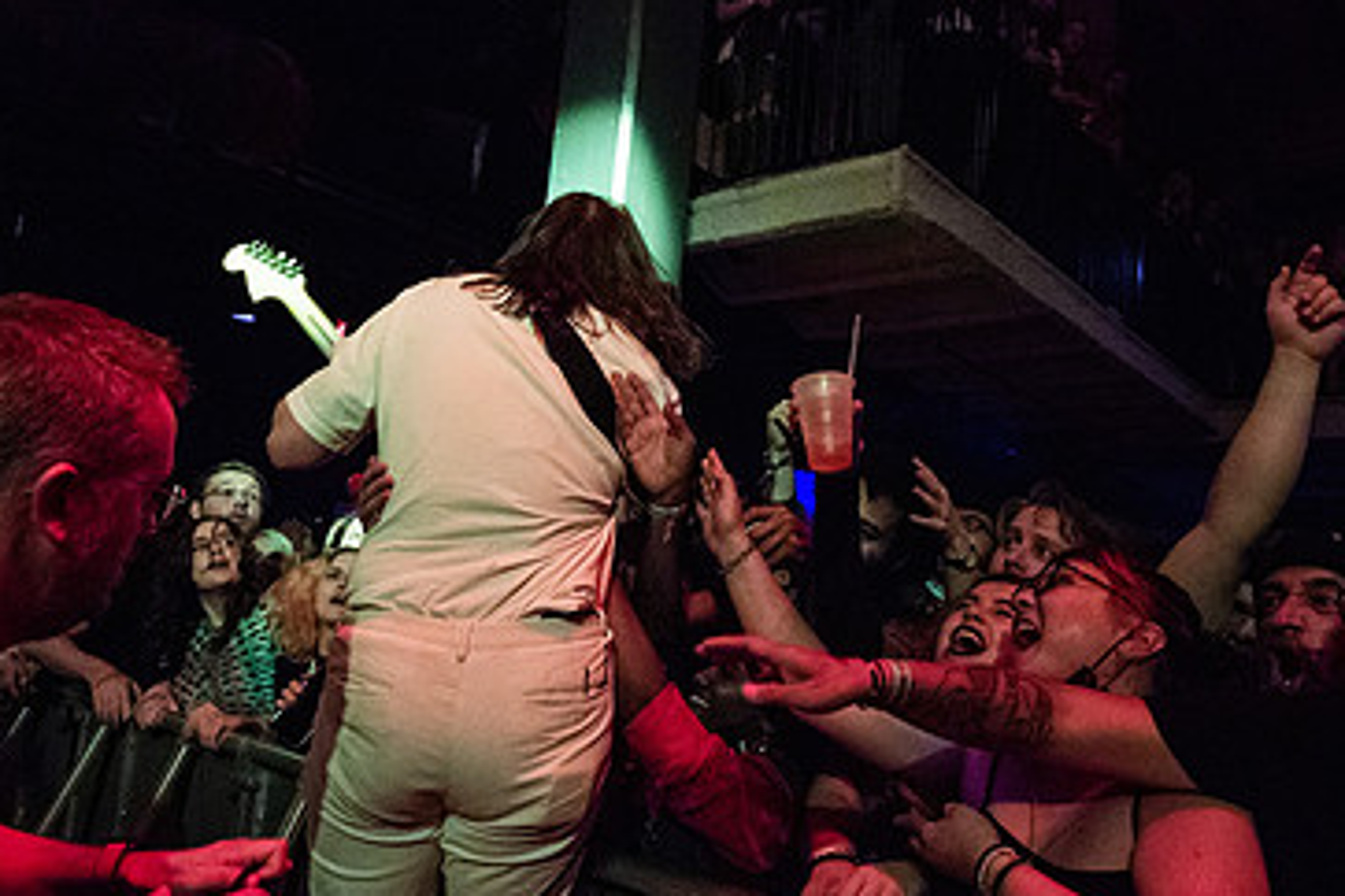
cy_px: 468
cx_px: 721
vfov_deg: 47.9
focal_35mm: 27
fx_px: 1009
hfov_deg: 67.3
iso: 1600
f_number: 3.2
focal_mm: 14
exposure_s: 1/200
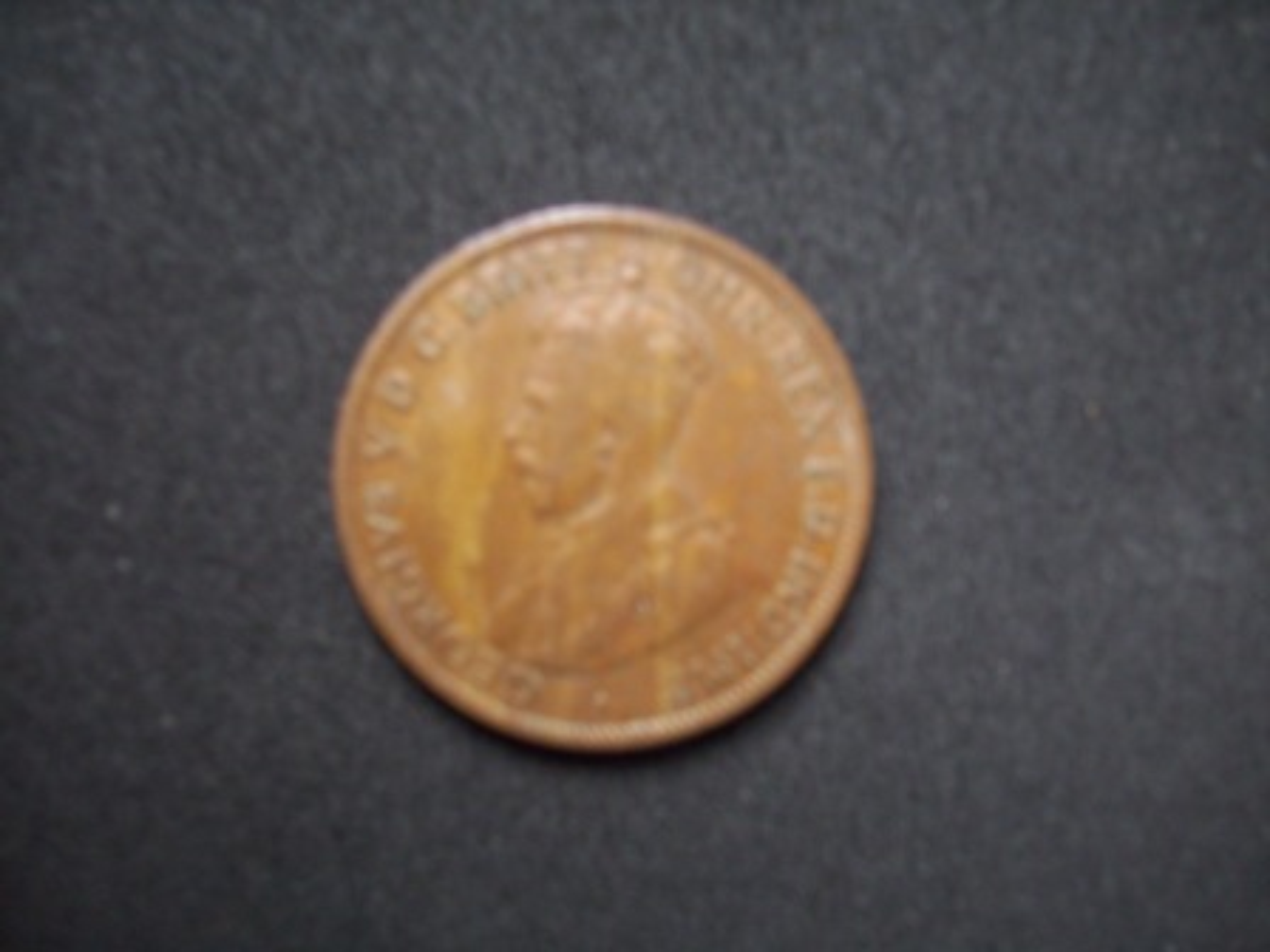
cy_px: 476
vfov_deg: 41.8
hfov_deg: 54.0
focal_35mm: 34
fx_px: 1247
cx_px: 635
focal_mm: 5.7
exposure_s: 1/8
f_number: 2.9
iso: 160
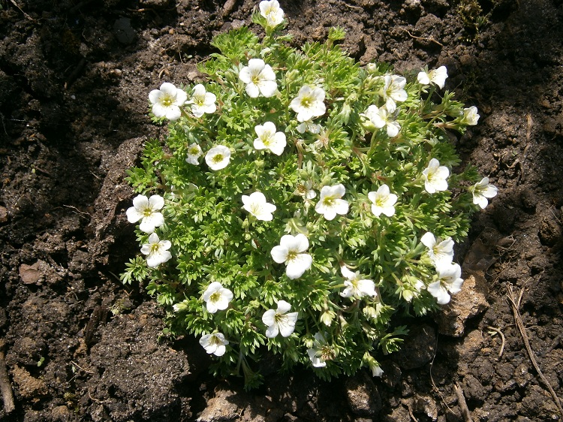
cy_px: 211
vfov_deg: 30.9
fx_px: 764
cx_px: 282
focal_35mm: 47
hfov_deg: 40.4
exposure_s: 1/400
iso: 80
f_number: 3.4
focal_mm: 8.3
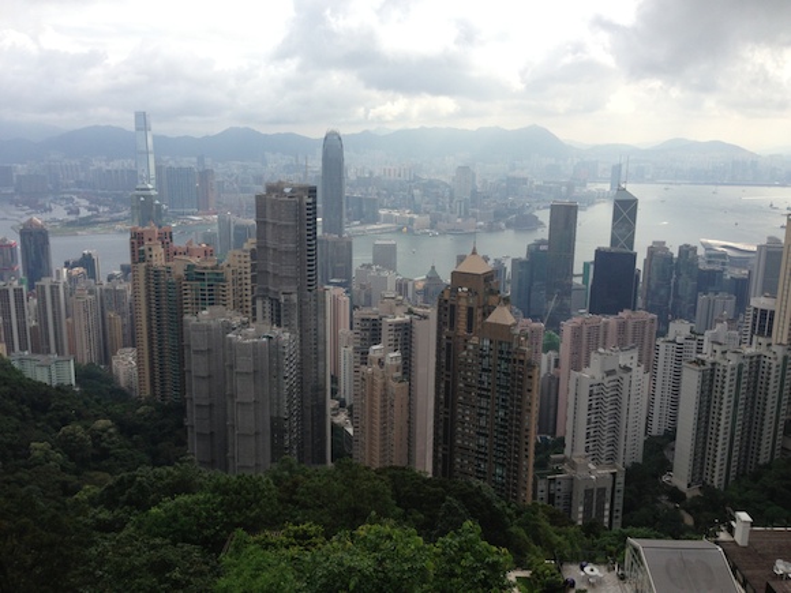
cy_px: 296
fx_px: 754
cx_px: 396
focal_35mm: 33
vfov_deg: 42.9
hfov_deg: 55.4
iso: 50
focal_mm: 4.13
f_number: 2.4
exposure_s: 1/1205
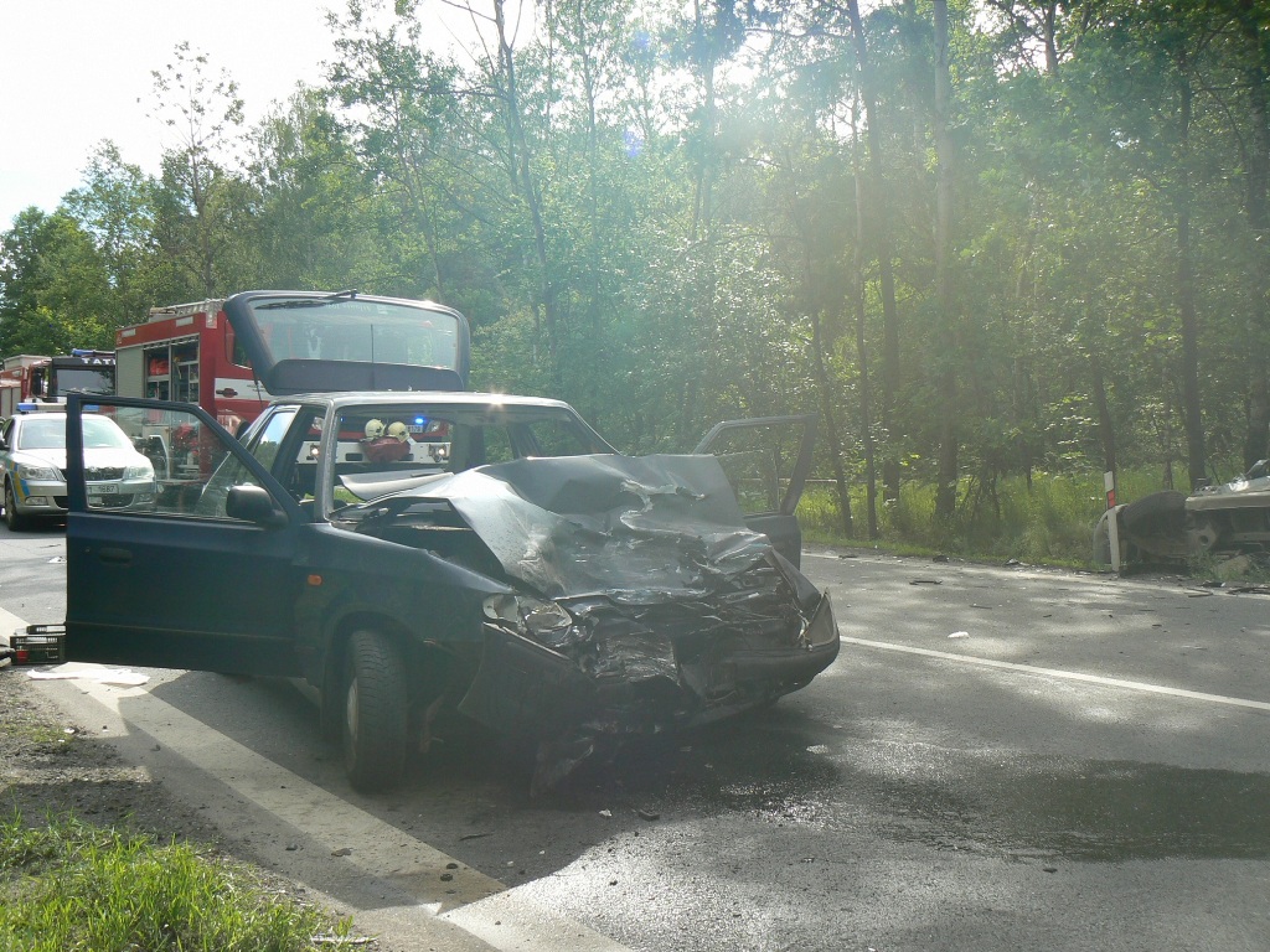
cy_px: 476
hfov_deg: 51.4
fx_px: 1321
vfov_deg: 39.7
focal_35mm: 36
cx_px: 635
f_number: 5.6
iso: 80
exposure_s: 1/250
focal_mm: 6
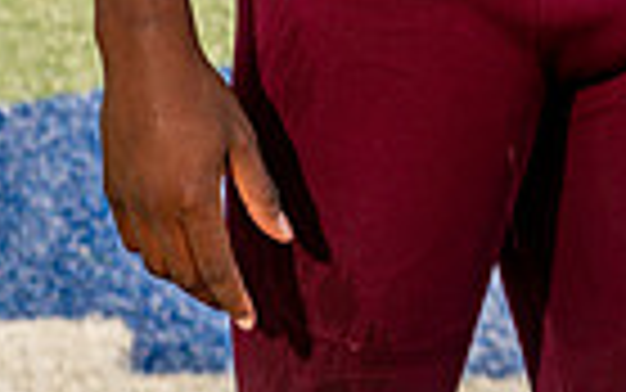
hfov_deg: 10.6
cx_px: 387
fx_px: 3379
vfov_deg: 6.3
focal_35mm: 198
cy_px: -541
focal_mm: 60
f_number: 5.6
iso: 100
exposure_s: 1/500
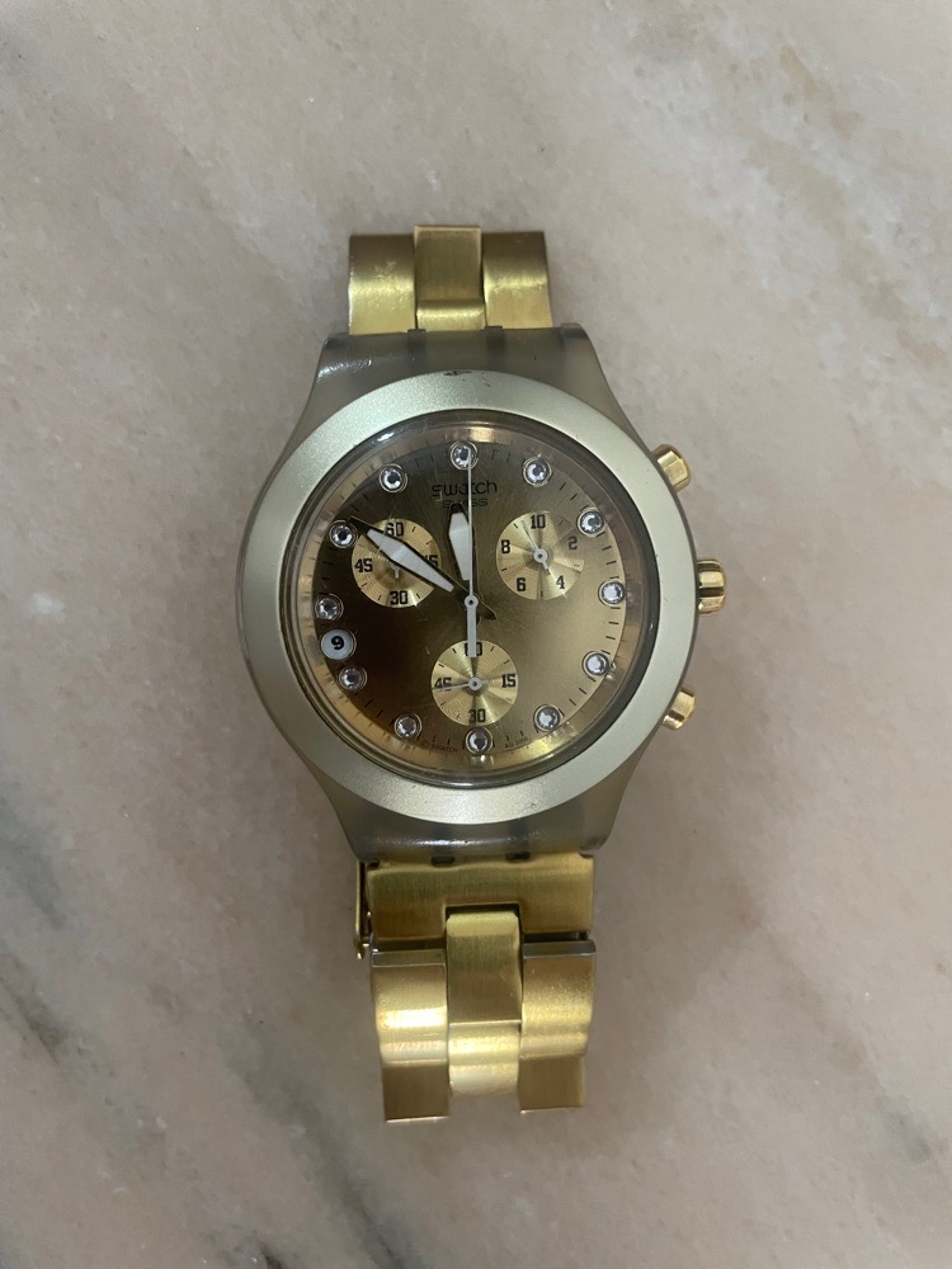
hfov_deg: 53.1
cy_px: 634
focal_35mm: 26
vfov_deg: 67.3
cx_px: 476
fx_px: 953
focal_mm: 4.2
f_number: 1.6
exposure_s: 1/60
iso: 320
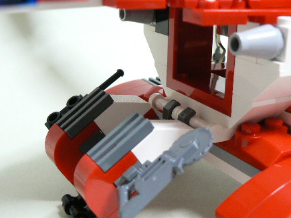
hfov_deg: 36.2
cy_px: 106
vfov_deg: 27.5
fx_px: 445
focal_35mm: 53
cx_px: 147
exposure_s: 1/10
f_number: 2.8
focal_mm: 6
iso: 200
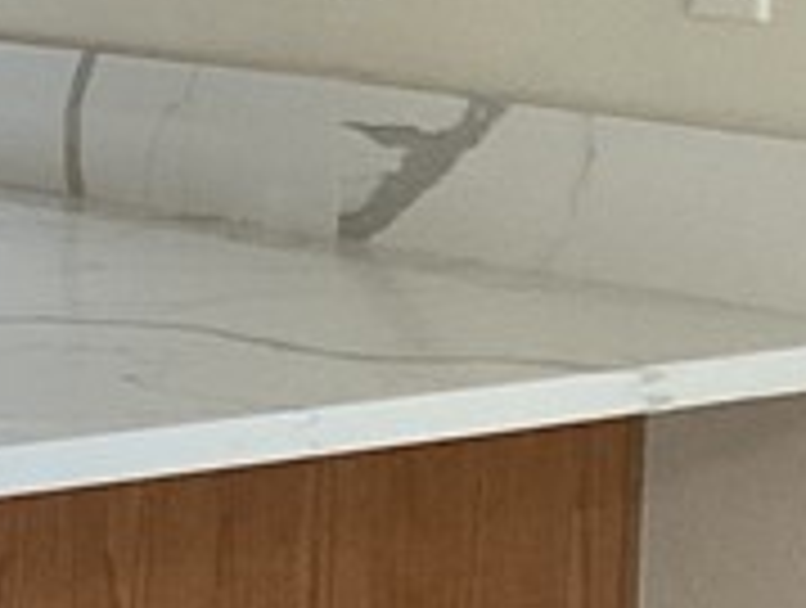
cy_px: 36
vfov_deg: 8.4
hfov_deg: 9.4
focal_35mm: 177
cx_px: -1405
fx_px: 4130
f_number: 2.4
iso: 80
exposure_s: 1/100
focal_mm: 3.3
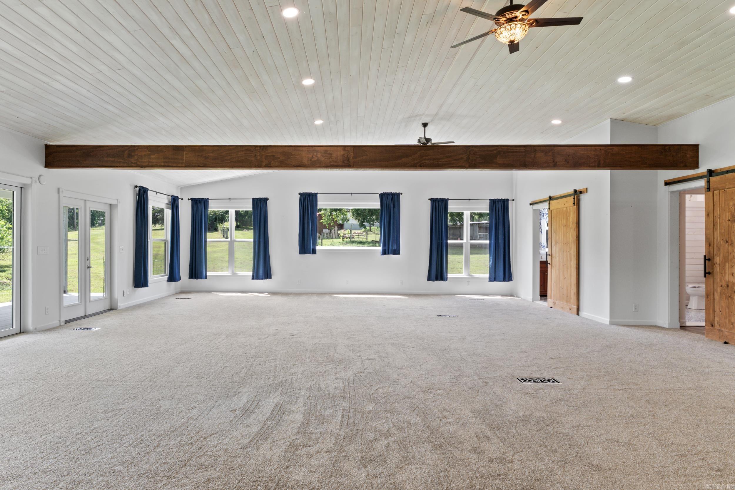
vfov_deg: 62.4
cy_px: 245
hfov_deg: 84.5
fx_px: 404
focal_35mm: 20
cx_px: 368
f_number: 9
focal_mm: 13.2
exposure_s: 1/8
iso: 200
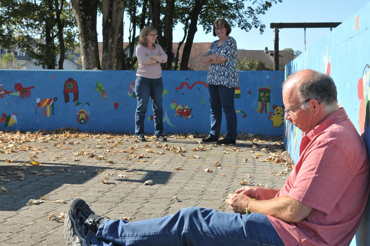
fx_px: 585
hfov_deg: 35.1
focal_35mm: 57
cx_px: 185
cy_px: 123
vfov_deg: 23.7
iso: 200
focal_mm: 38
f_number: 8
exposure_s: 1/250
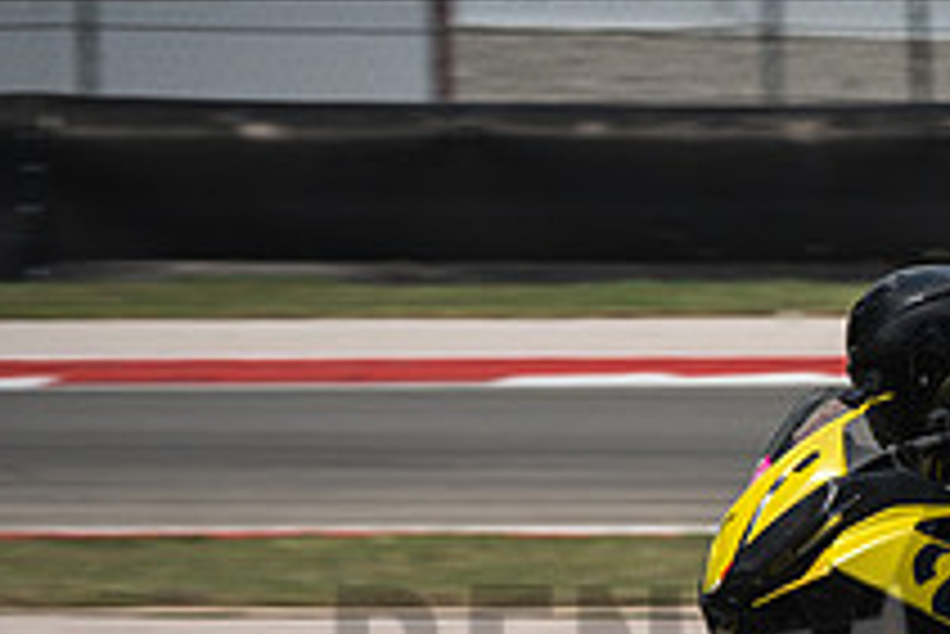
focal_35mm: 826
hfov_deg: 2.5
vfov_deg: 1.7
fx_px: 21811
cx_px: 1283
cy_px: 713
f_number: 8
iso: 160
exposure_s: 1/400
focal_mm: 200
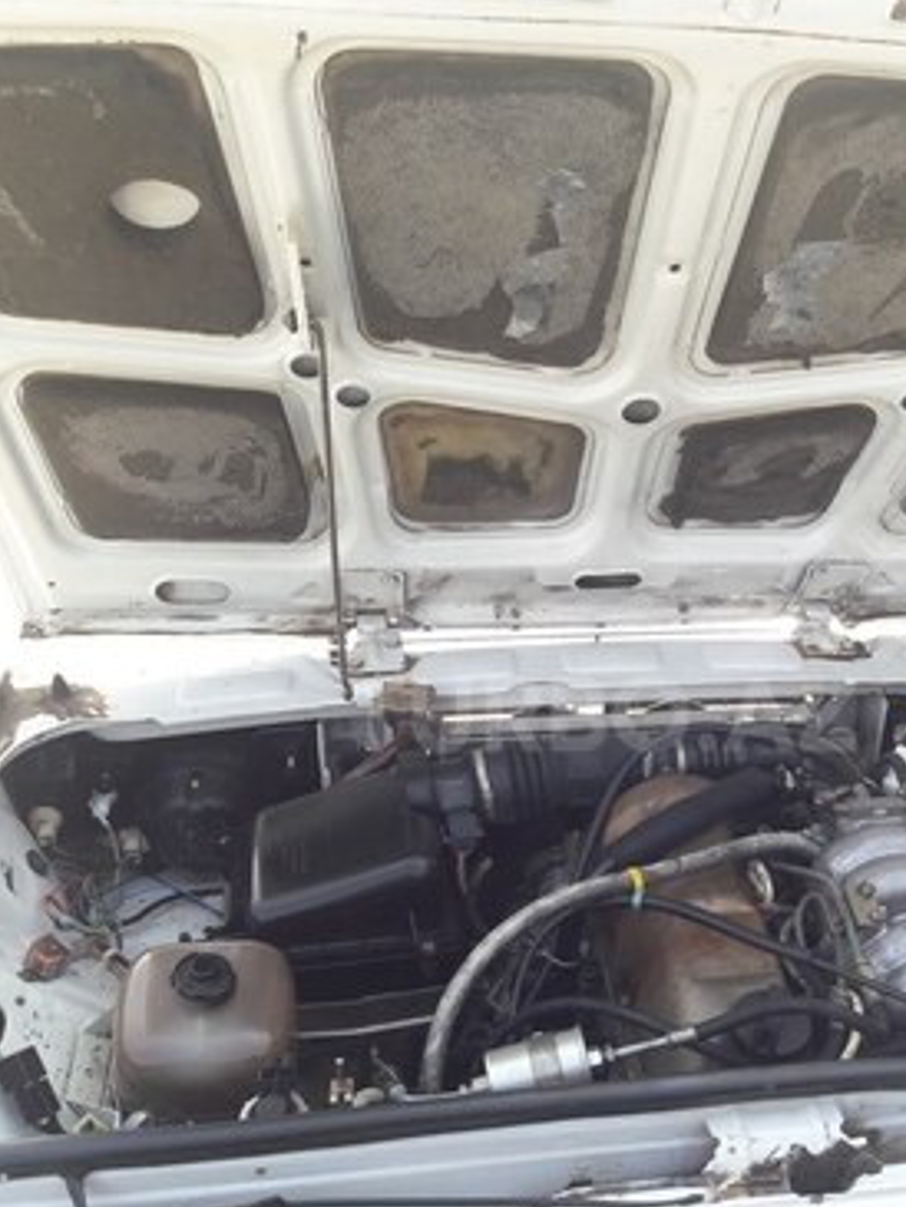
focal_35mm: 38
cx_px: 602
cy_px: 714
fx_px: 1325
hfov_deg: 37.3
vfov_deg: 48.7
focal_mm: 3.7
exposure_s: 1/238
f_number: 1.9
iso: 40
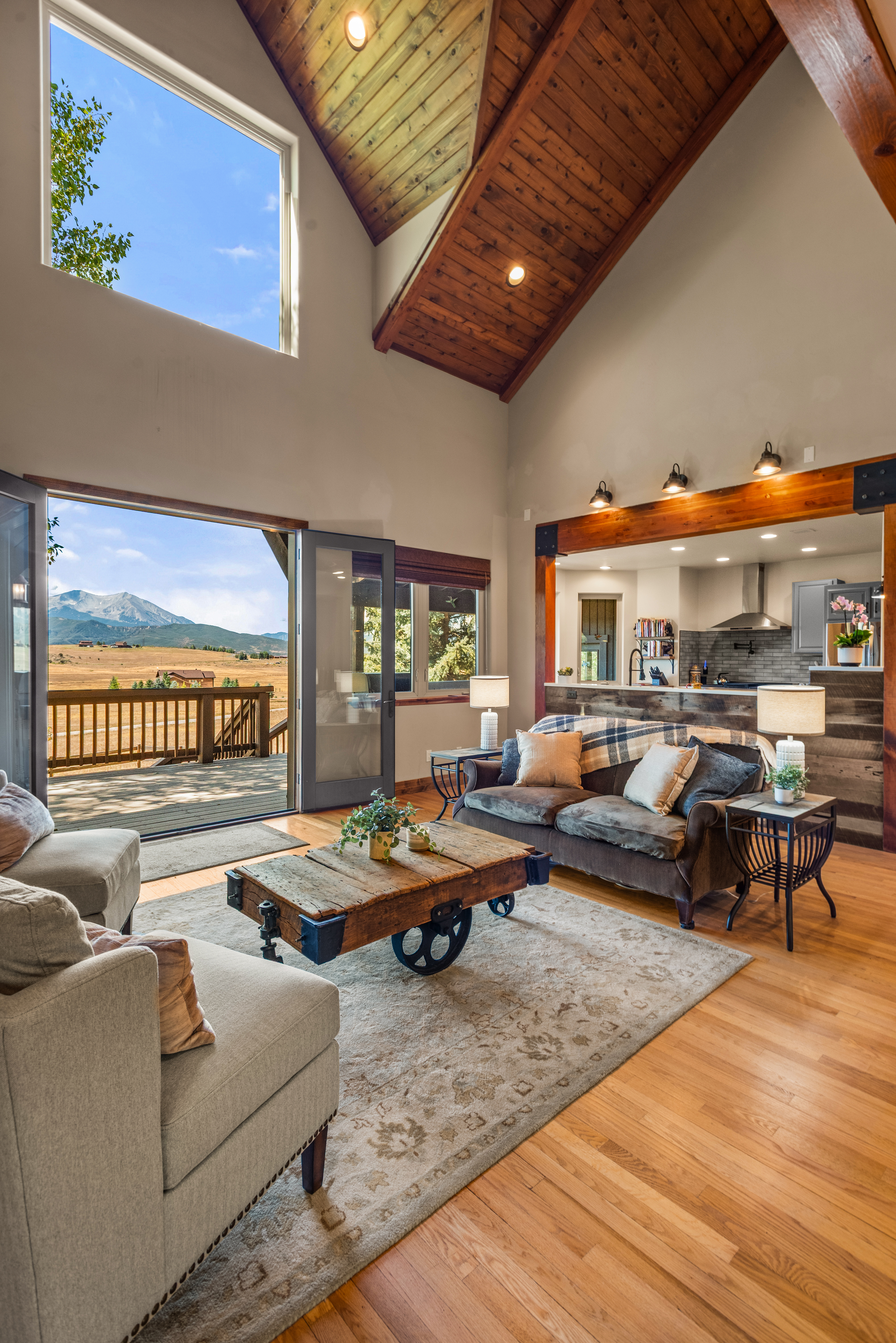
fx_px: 634
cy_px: 672
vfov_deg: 93.3
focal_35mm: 17
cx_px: 448
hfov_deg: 70.5
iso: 400
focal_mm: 17
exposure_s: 1/4
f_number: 9
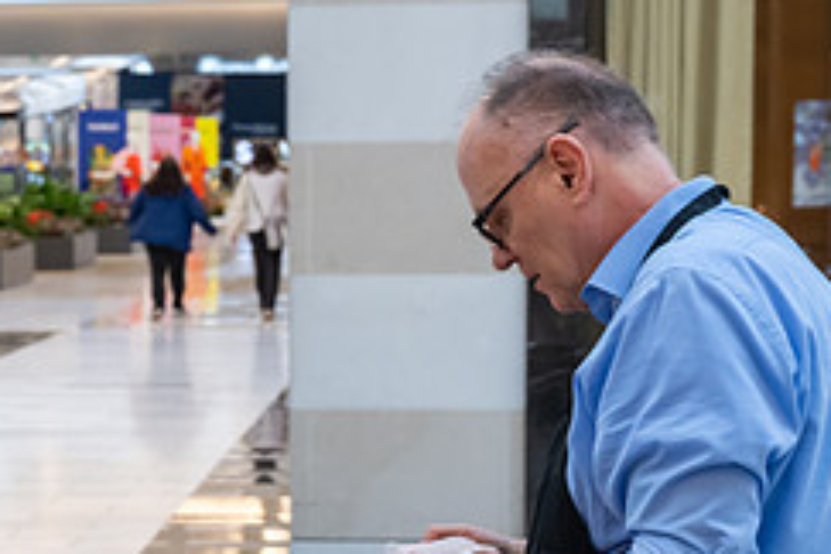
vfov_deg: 10.4
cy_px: 526
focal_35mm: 131
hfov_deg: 15.4
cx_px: 27
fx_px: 3024
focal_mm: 51
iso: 2000
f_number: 6.3
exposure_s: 1/125
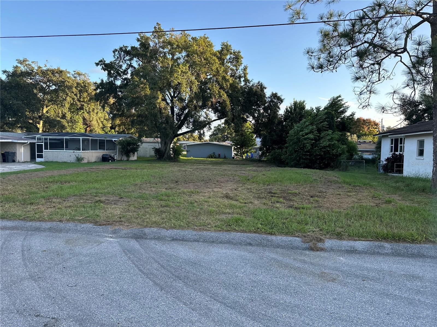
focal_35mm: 24
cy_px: 164
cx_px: 218
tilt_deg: -4.0
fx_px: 303
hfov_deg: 71.6
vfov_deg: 56.8
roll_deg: -1.4
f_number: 1.78
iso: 80
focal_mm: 6.86
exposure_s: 1/574
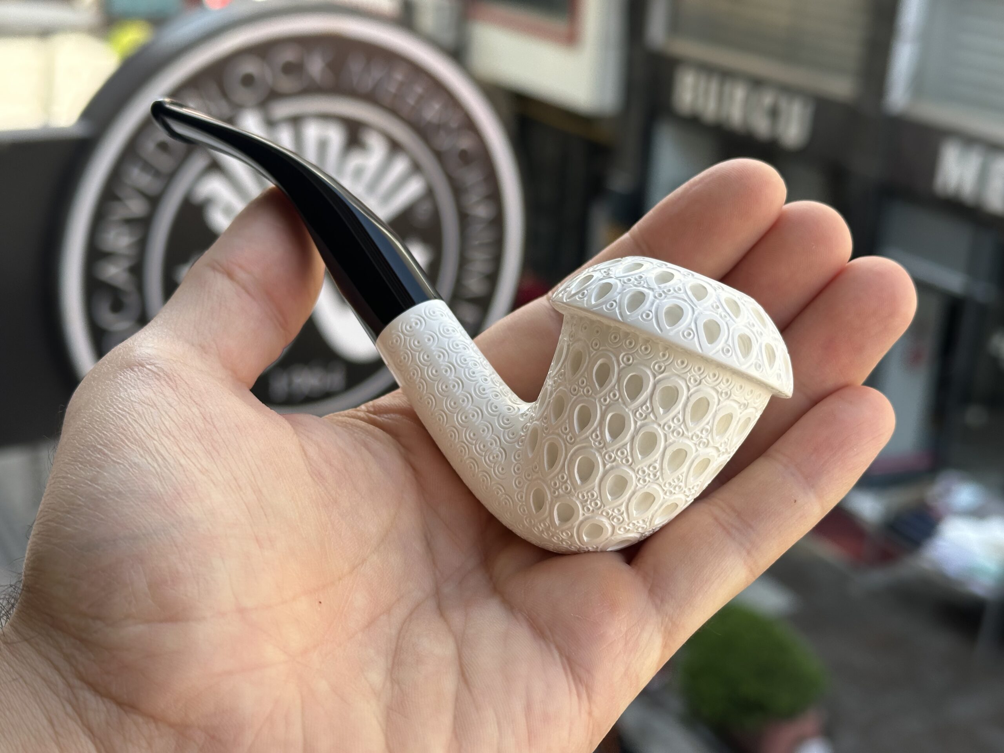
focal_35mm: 48
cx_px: 502
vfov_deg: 30.3
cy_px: 376
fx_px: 1392
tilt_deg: -21.7
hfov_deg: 39.7
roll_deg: -3.6
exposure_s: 1/473
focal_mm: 6.86
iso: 64
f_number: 1.78
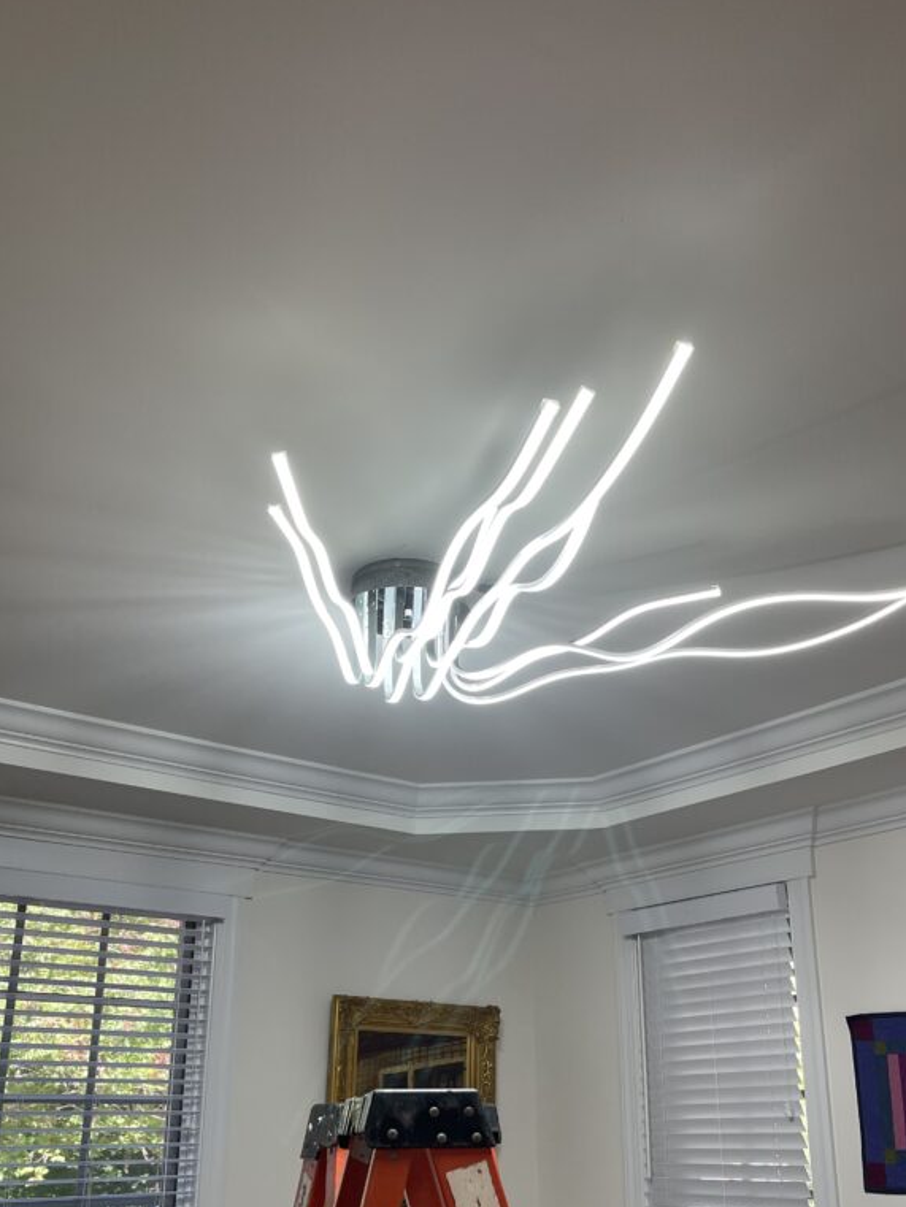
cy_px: 742
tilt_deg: +18.2
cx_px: 505
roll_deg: +0.4
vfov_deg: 52.1
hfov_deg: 40.7
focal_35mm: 35
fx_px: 1221
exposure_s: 1/120
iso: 100
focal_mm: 5.1
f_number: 1.6
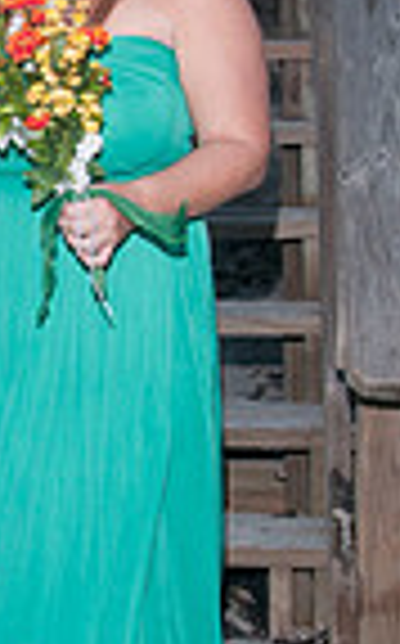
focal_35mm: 135
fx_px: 2362
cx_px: -182
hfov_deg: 9.4
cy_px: 266
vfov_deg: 15.5
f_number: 6.3
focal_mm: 28
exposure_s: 1/250
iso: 400
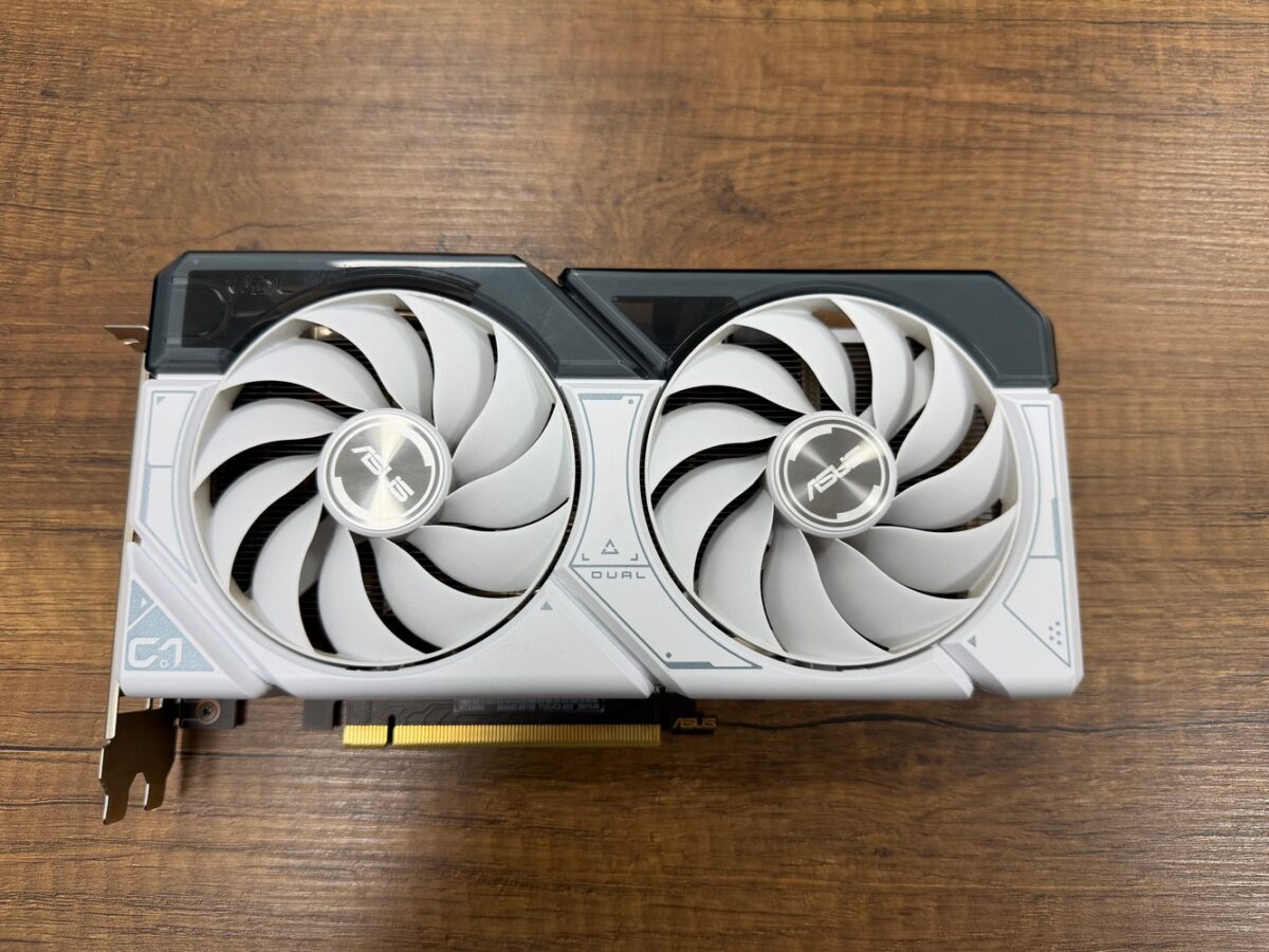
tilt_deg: -78.7
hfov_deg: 71.6
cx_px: 634
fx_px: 880
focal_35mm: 24
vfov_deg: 56.8
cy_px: 476
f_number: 1.78
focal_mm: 6.76
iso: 125
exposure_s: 1/100
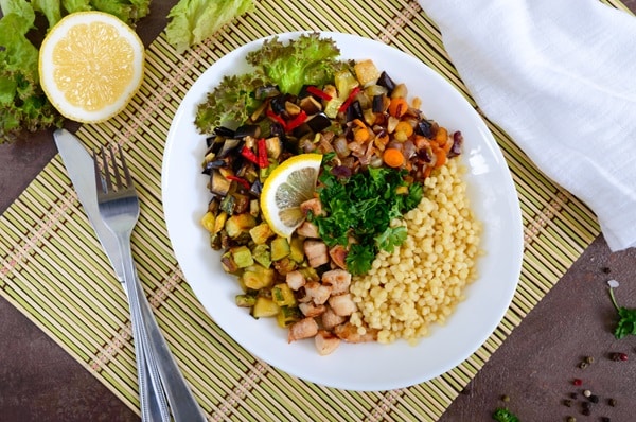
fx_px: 952
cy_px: 211
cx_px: 318
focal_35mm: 54
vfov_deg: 25.0
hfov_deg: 36.9
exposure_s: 1/160
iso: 200
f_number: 10
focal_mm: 36
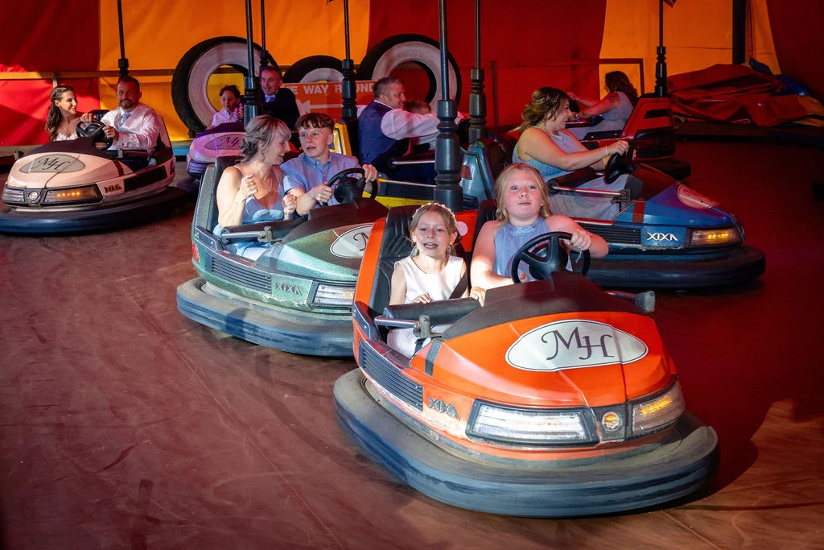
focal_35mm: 63
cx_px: 600
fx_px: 1442
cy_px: 252
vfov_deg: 21.6
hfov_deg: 31.4
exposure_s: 1/250
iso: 1000
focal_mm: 42
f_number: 5.6
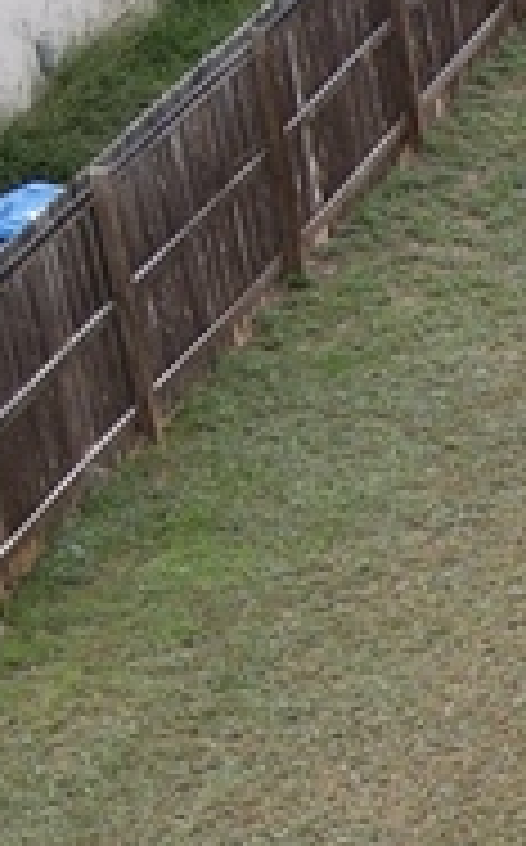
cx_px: 1983
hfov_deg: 5.9
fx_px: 4486
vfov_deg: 10.7
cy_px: 580
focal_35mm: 195
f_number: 2.8
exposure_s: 1/80
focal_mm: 4.5
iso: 100
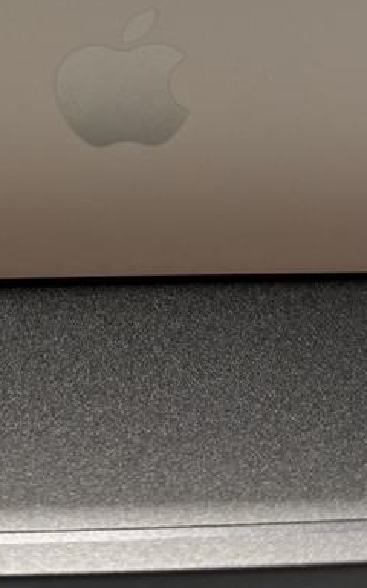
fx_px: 1104
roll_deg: -0.9
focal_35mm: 69
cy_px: 93
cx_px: 116
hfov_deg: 18.8
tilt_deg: -34.4
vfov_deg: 28.9
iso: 100
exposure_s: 1/60
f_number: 1.6
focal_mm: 5.96
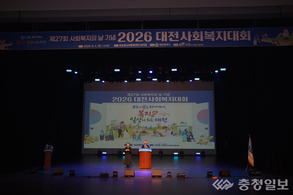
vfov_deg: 43.6
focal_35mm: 30
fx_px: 244
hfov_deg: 61.9
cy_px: 98
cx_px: 146
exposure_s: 1/125
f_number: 5
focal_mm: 30
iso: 2000
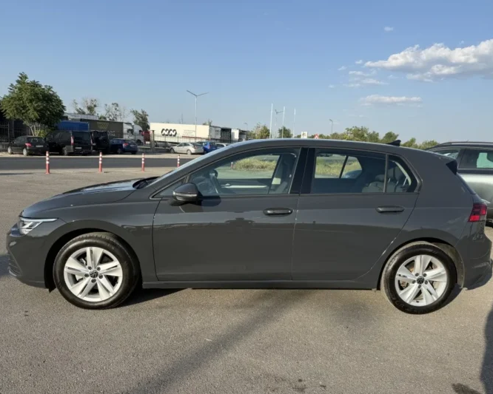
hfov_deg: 64.0
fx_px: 394
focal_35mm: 27
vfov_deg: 53.2
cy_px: 210
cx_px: 266
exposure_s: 1/3145
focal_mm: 6.76
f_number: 1.78
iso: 80
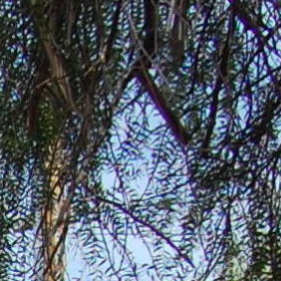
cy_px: 921
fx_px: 2259
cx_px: -761
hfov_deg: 6.1
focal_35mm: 246
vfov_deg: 6.4
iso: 200
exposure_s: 1/320
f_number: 9
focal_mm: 18
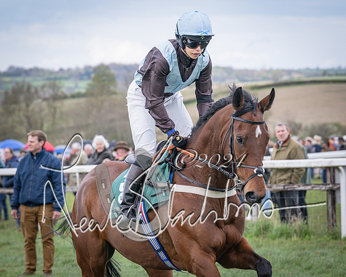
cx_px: 208
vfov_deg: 8.0
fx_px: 1984
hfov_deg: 10.0
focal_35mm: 194
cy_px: 138
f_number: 5
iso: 400
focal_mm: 115
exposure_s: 1/1000
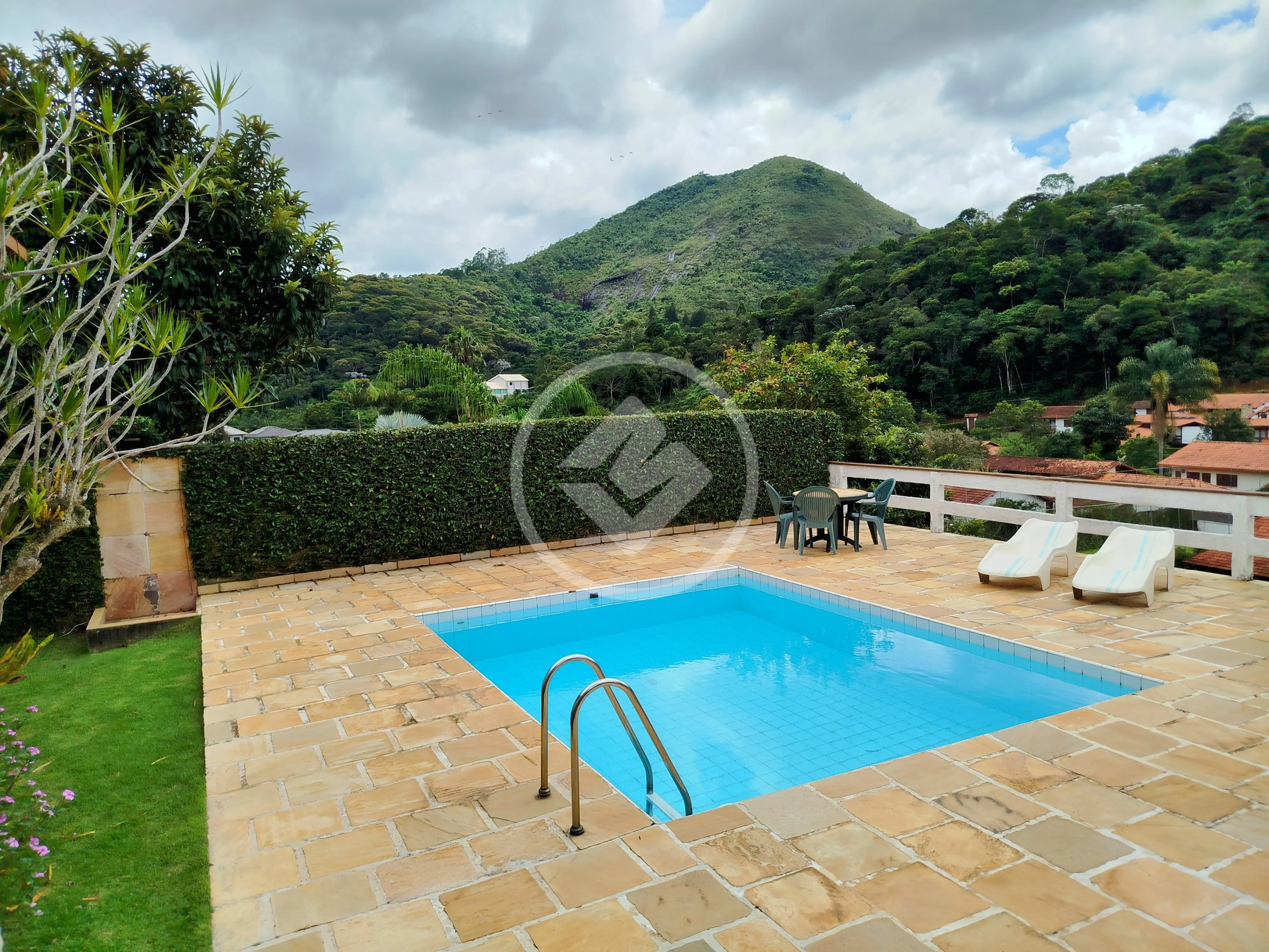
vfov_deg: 56.8
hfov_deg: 71.6
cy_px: 476
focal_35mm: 24
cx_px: 634
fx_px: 880
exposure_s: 1/1706
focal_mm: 5.31
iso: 50
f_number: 1.7
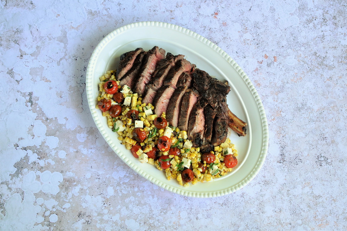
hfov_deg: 22.6
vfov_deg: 15.2
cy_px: 116
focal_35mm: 90
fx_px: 866
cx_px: 174
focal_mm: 60
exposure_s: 1/100
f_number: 5.6
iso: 640
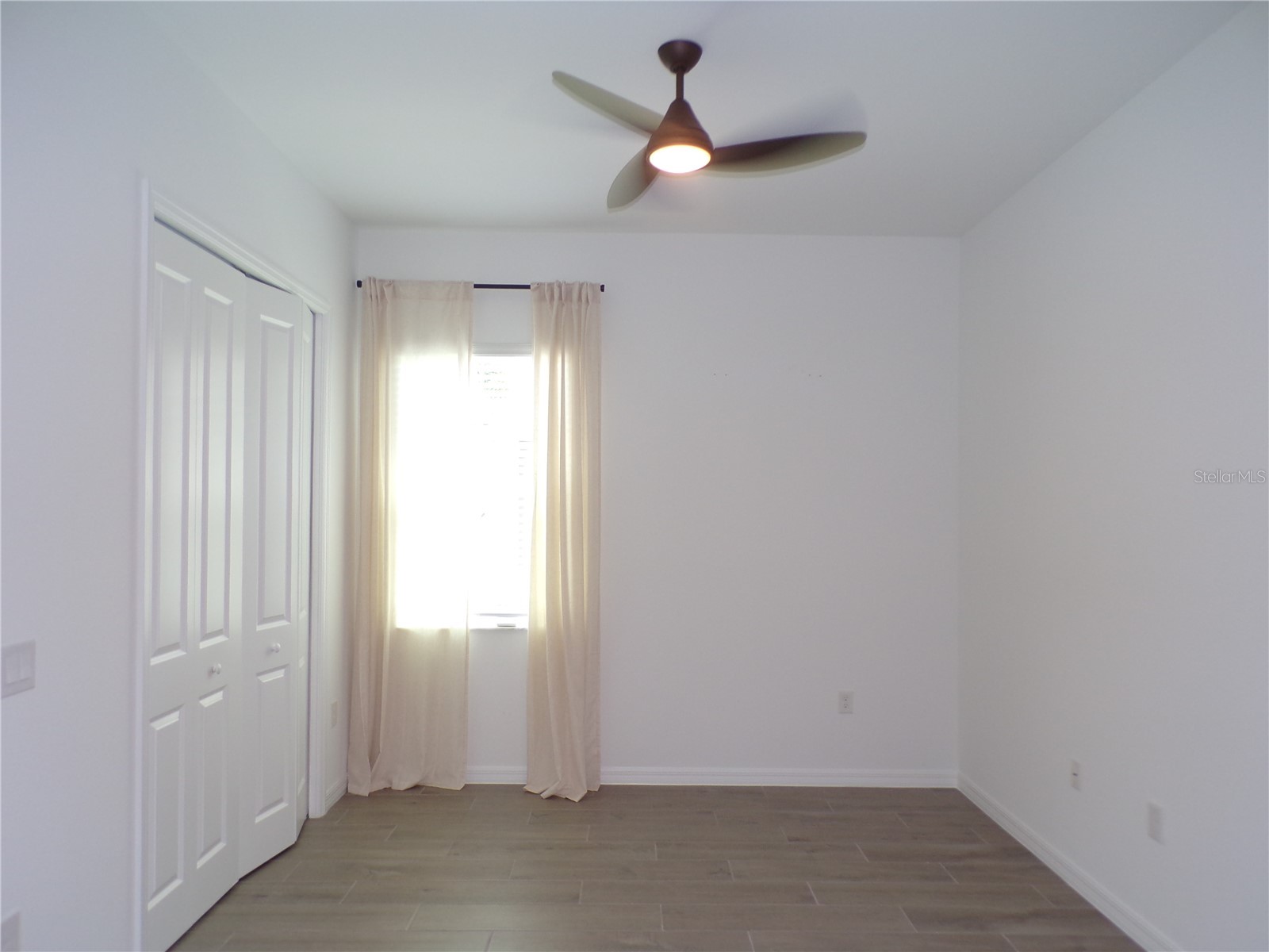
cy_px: 476
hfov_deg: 71.6
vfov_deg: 56.8
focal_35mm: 24
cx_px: 634
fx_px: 880
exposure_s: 1/38
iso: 100
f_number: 3
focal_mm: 4.3
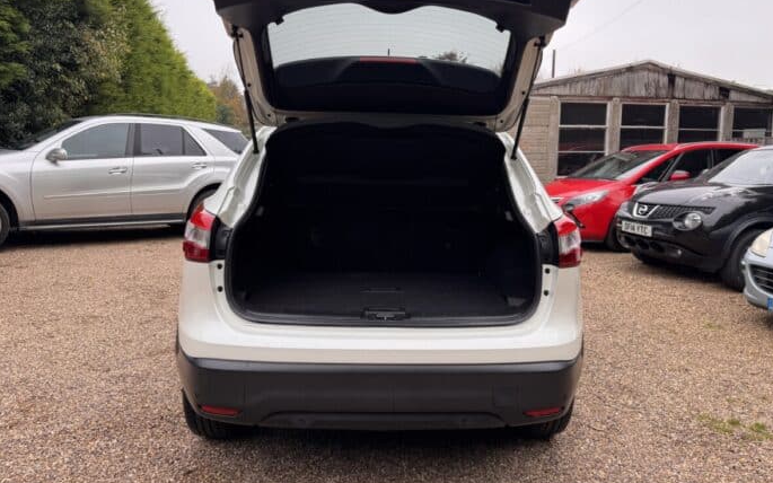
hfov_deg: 70.4
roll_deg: +0.0
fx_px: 548
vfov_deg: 47.5
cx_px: 394
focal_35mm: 26
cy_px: 212
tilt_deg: -6.0
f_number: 1.78
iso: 64
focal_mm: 6.76
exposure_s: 1/167
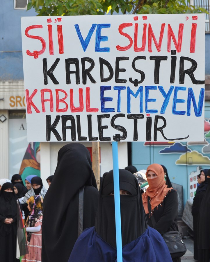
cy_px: 130
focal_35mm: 81
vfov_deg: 23.6
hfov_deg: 18.9
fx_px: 629
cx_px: 120
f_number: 5
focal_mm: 38
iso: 400
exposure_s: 1/100
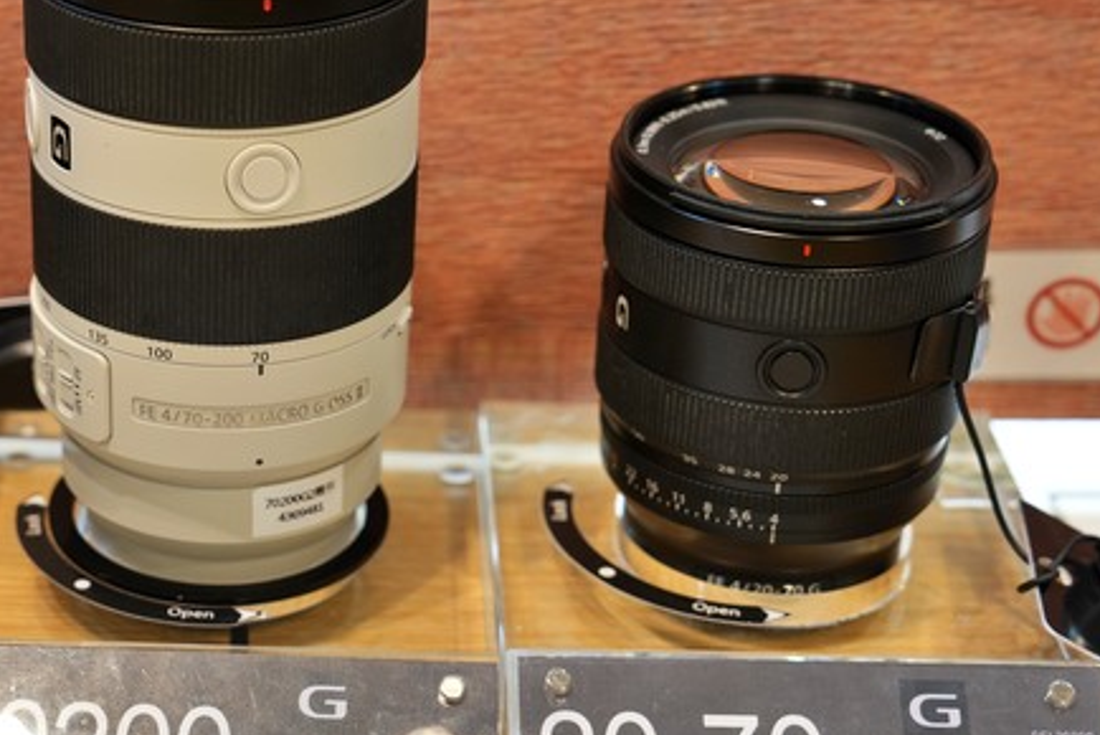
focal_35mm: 88
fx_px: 2691
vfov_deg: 15.6
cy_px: 393
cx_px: 236
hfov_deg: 22.8
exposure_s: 1/60
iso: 320
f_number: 4
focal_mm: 49
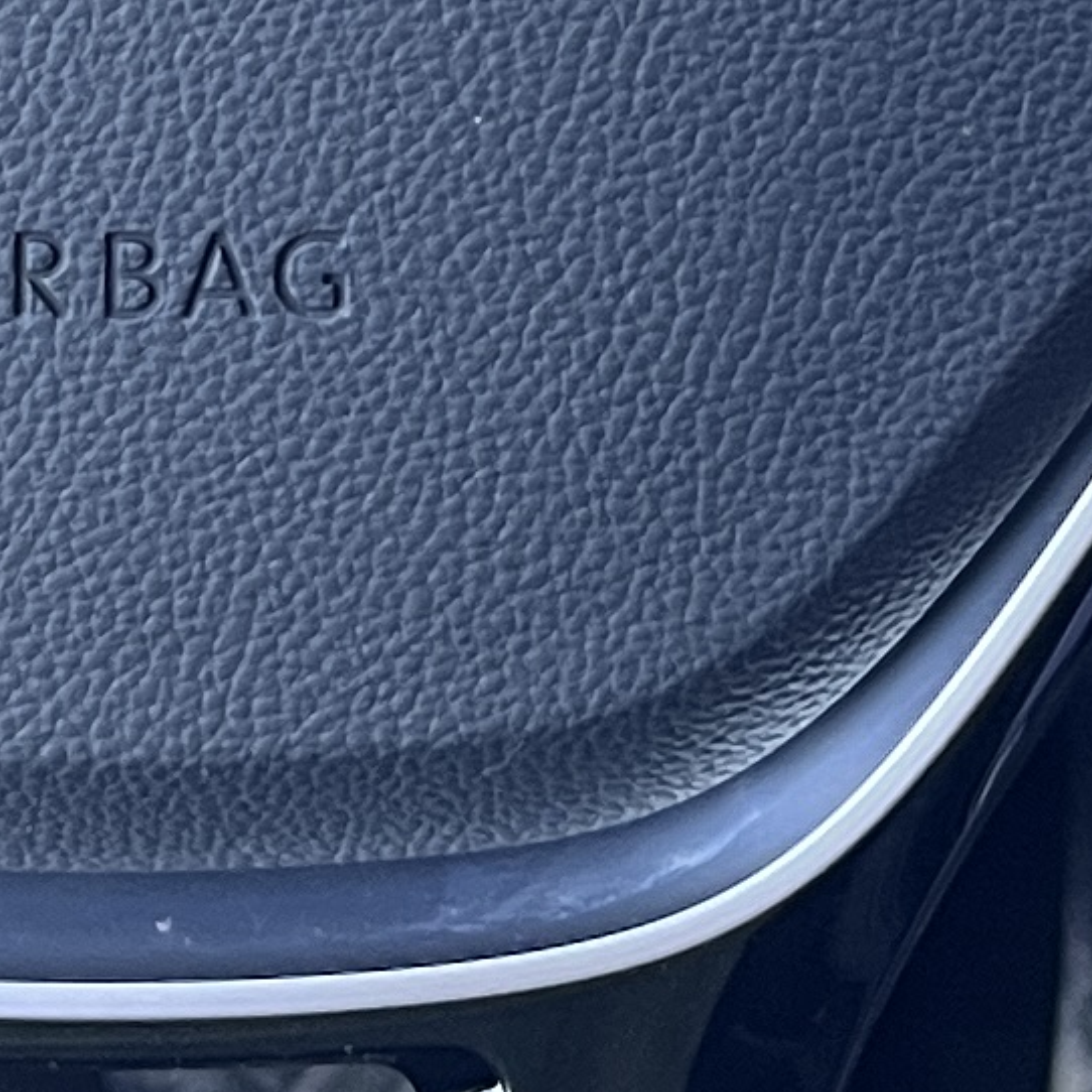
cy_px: -699
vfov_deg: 9.8
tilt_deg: -30.6
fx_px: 6103
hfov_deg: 10.2
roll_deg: +1.5
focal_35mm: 171
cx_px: 89
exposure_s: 1/50
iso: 125
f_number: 1.6
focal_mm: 5.1
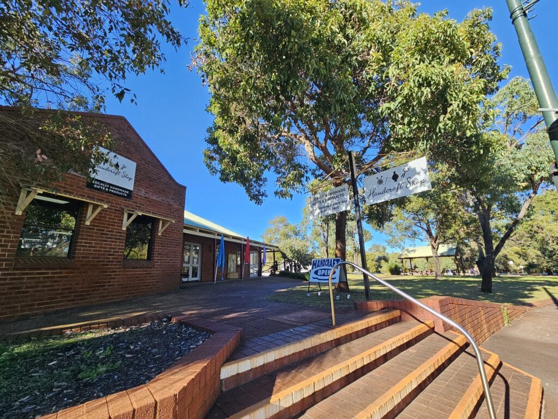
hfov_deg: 106.2
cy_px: 210
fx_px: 210
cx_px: 279
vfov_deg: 89.9
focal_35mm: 13
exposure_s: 1/626
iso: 50
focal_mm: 2.2
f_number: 2.2
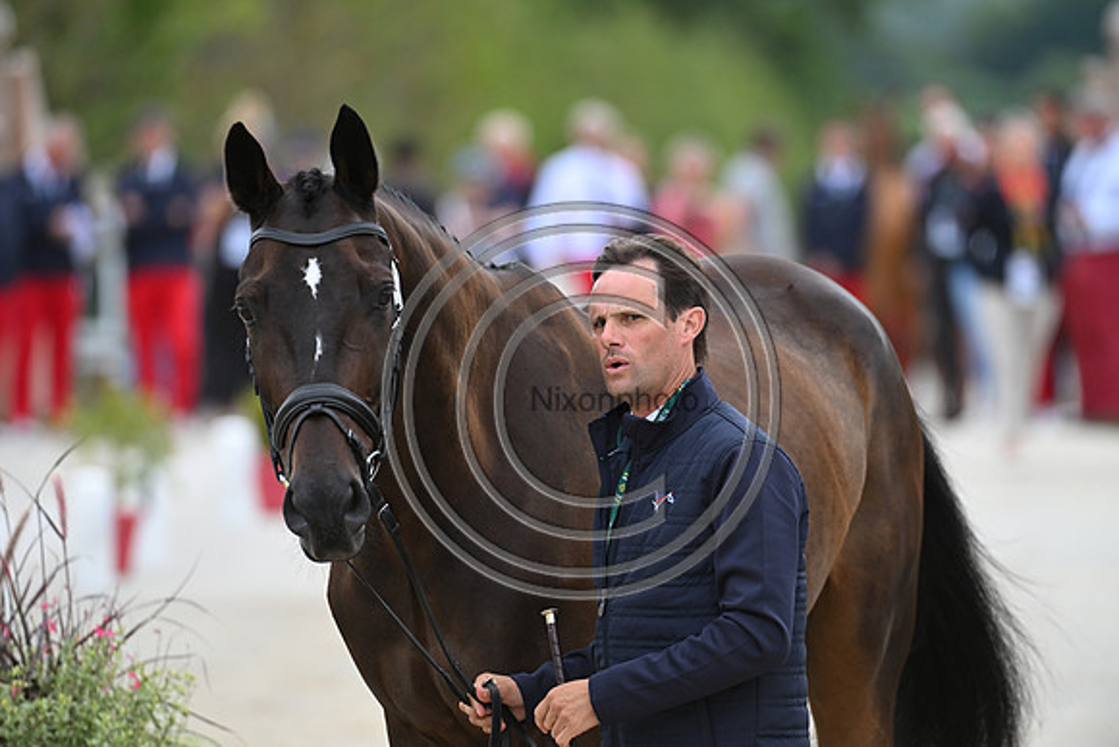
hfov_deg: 5.2
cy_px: 374
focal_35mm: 400
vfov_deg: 3.4
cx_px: 560
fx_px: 12436
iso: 800
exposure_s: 1/1600
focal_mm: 400
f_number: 5.6
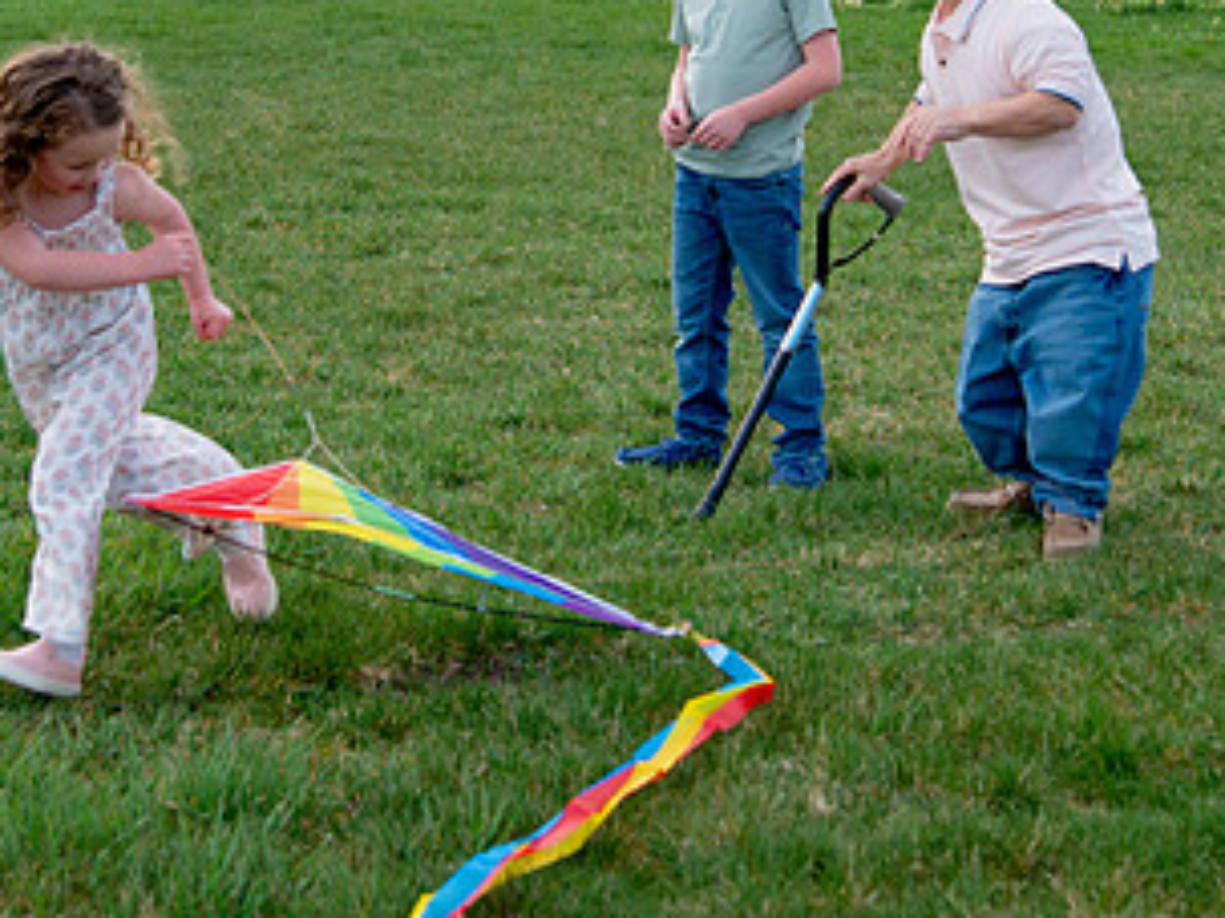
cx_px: 616
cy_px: 47
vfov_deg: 13.7
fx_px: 3785
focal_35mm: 107
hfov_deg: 18.4
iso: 200
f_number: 5
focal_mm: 50
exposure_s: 1/500
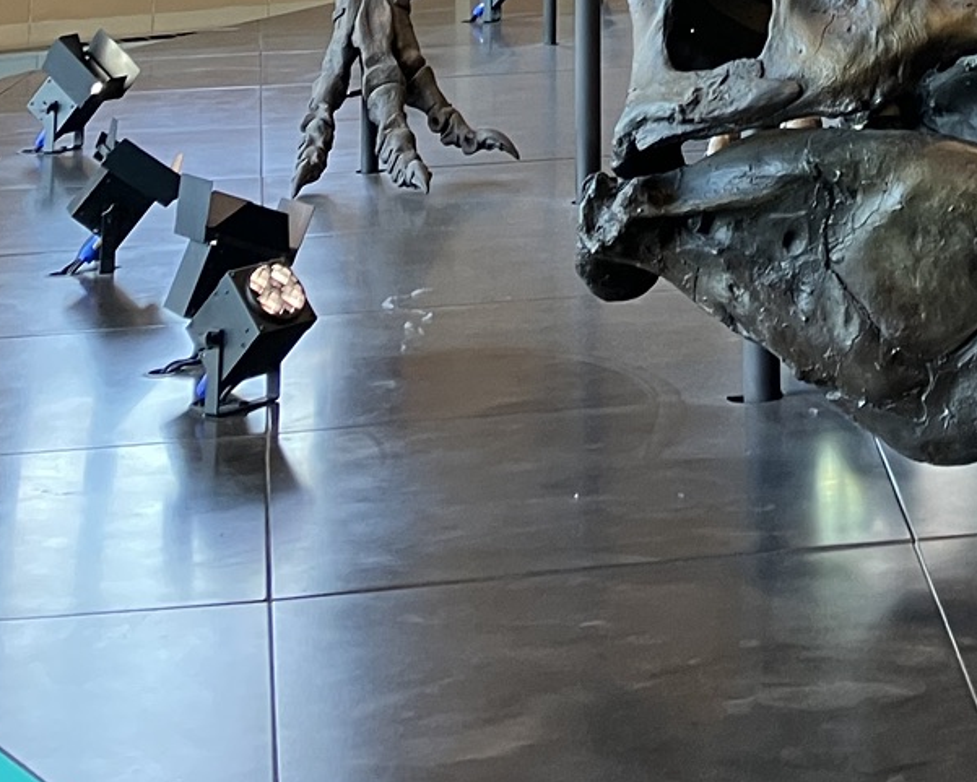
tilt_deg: +10.6
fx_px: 2632
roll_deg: +2.0
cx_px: 1091
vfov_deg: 14.3
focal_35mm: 91
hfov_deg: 20.0
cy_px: -751
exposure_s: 1/60
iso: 100
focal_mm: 3.99
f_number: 1.8
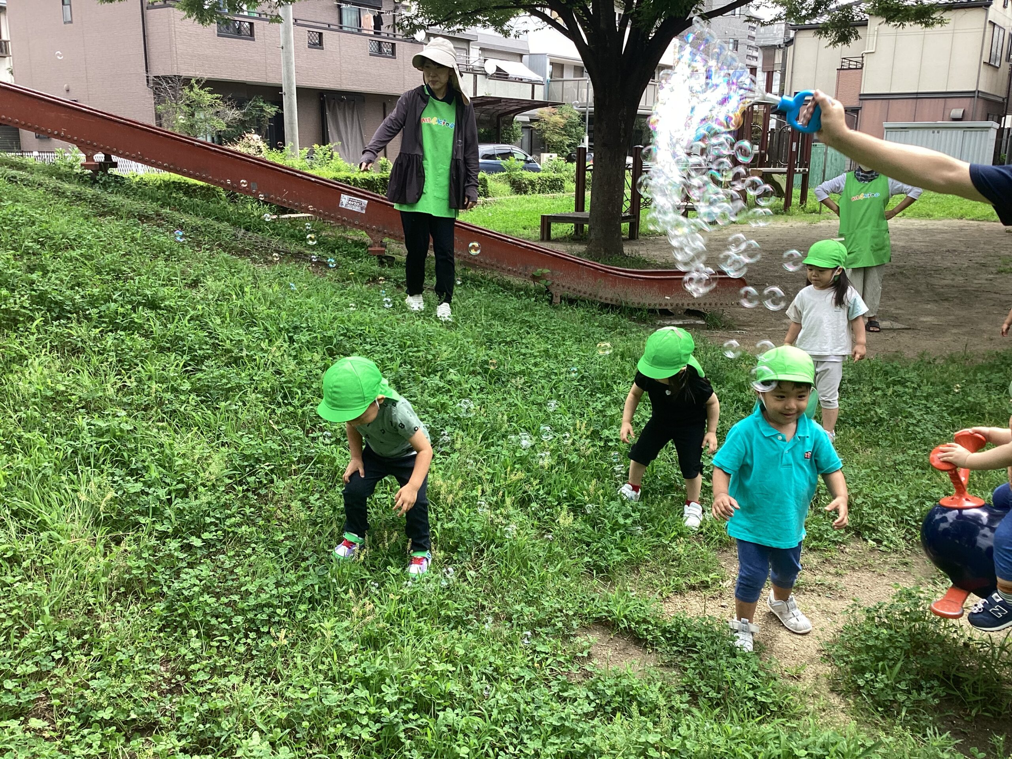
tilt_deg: -15.1
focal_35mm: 31
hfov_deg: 58.4
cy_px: 380
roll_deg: -1.4
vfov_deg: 45.4
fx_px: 906
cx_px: 506
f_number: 2.4
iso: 25
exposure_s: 1/224
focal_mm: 3.3
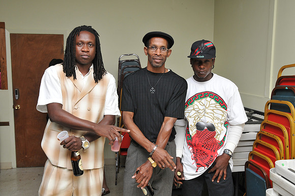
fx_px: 307
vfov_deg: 35.4
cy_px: 98
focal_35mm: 38
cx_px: 148
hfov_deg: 51.3
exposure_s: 1/30
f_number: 5.6
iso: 320
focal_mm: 25
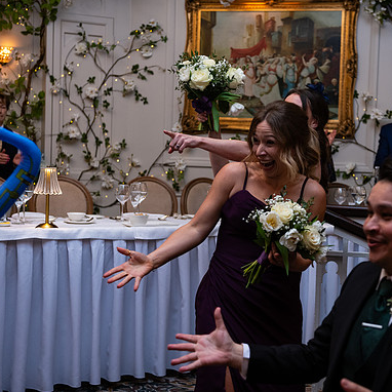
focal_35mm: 62
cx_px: 259
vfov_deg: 27.7
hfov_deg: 27.6
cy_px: 194
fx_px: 794
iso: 800
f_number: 3.5
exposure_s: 1/160
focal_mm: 48
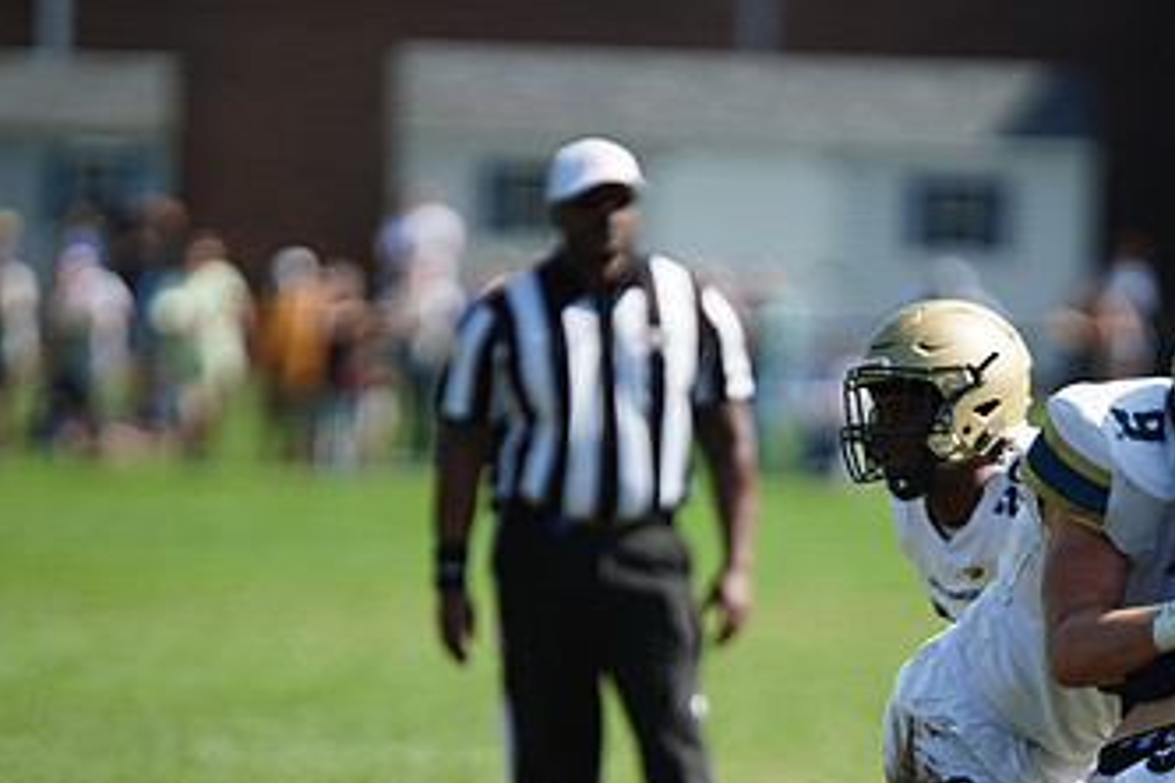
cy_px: 615
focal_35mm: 522
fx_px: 17036
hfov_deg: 4.0
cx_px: 681
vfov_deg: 2.6
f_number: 2.8
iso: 400
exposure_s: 1/4000
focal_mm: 300
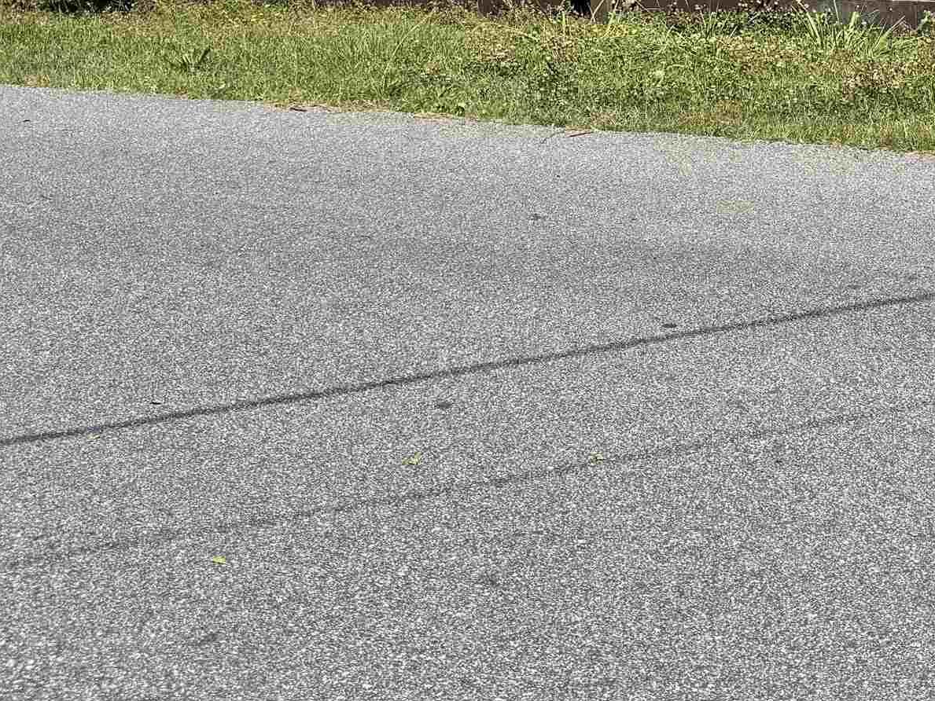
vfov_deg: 22.1
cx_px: 893
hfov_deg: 29.5
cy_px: -114
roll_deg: +0.6
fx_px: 1675
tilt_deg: -7.5
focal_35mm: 62
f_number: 1.78
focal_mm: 6.76
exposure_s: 1/4950
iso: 80
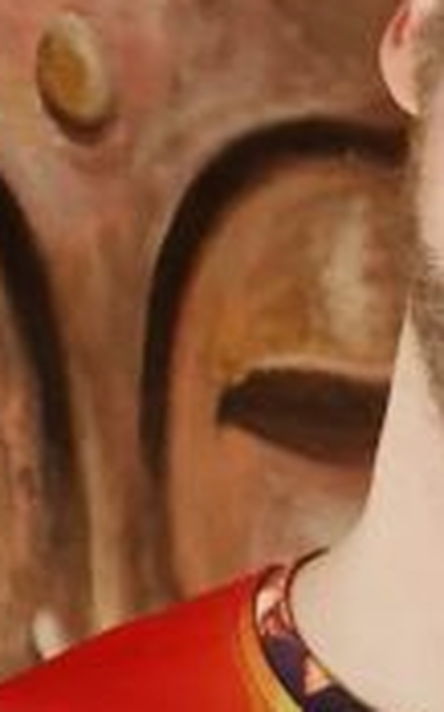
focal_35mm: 143
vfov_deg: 13.1
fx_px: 2775
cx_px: 1177
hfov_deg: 8.2
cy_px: 1318
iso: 320
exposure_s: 1/100
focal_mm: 5.4
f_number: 1.8
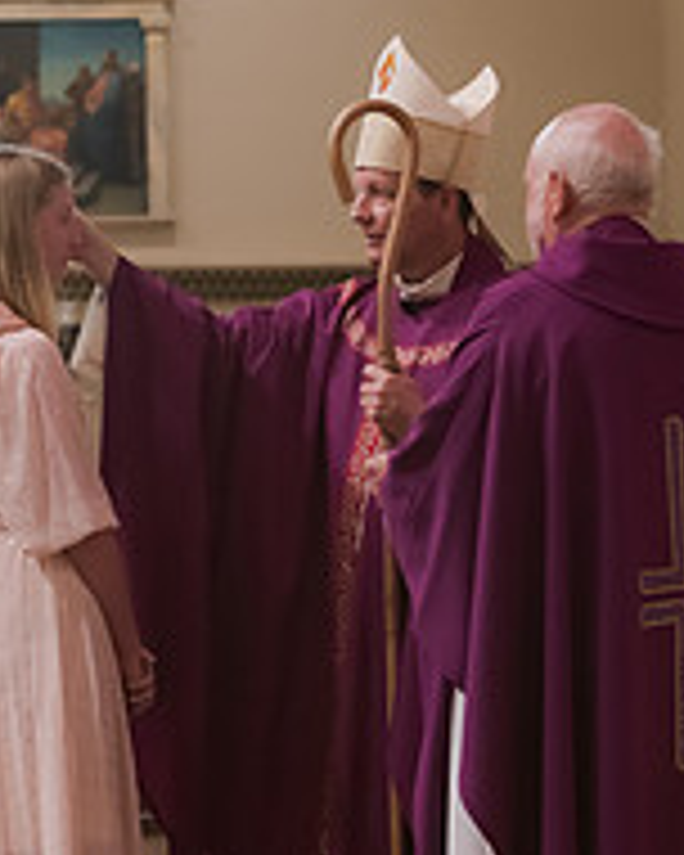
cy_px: 310
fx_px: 4732
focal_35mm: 187
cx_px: 202
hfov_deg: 8.3
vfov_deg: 10.3
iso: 2000
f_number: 4.5
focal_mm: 70
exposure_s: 1/200
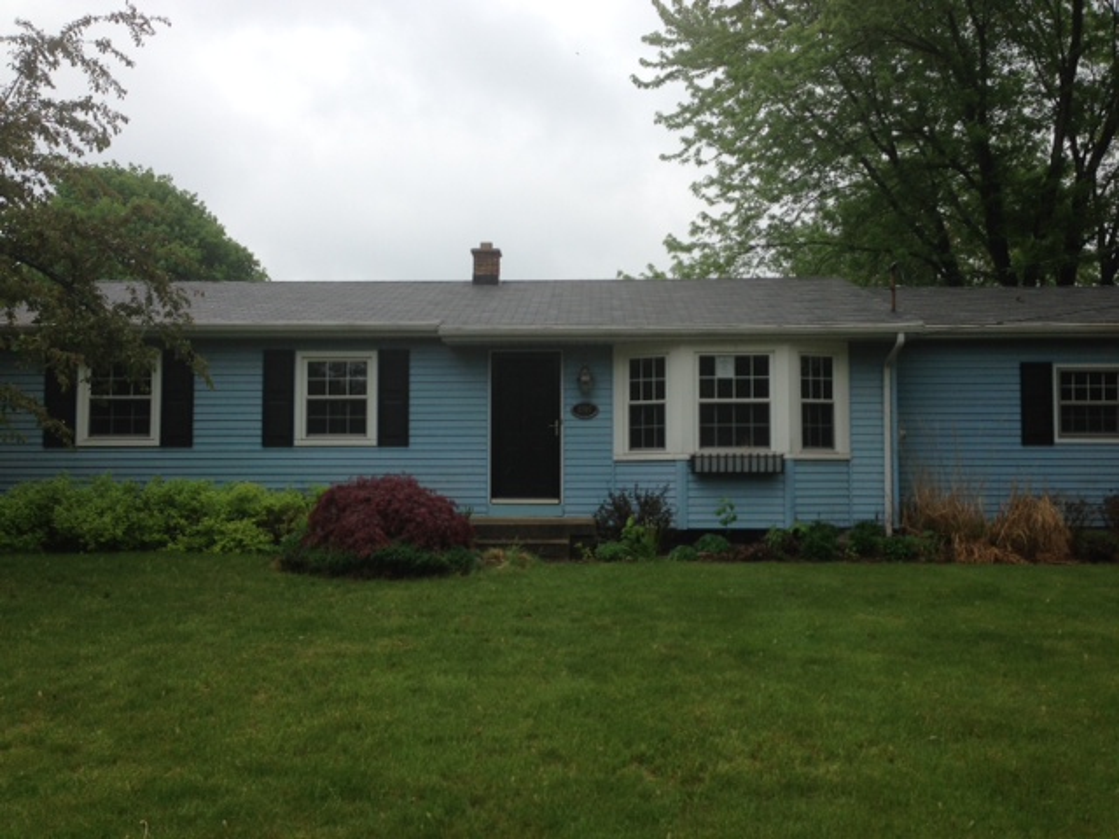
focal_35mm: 33
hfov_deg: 55.4
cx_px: 560
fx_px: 1067
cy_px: 420
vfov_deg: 42.9
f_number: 2.4
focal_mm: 4.13
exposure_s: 1/507
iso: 50
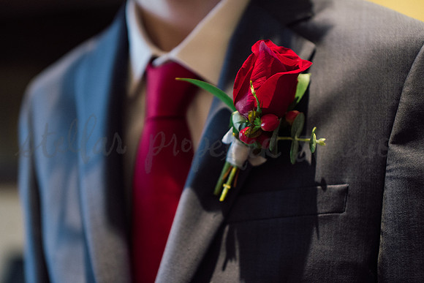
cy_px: 142
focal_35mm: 50
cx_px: 212
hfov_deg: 39.6
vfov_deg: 27.0
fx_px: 589
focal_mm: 50
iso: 1000
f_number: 2.2
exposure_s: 1/100
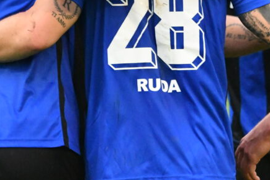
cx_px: 193
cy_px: -65
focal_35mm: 1325
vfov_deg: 1.0
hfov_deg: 1.6
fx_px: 9937
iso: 9000
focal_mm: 320
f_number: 5.6
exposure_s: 1/500
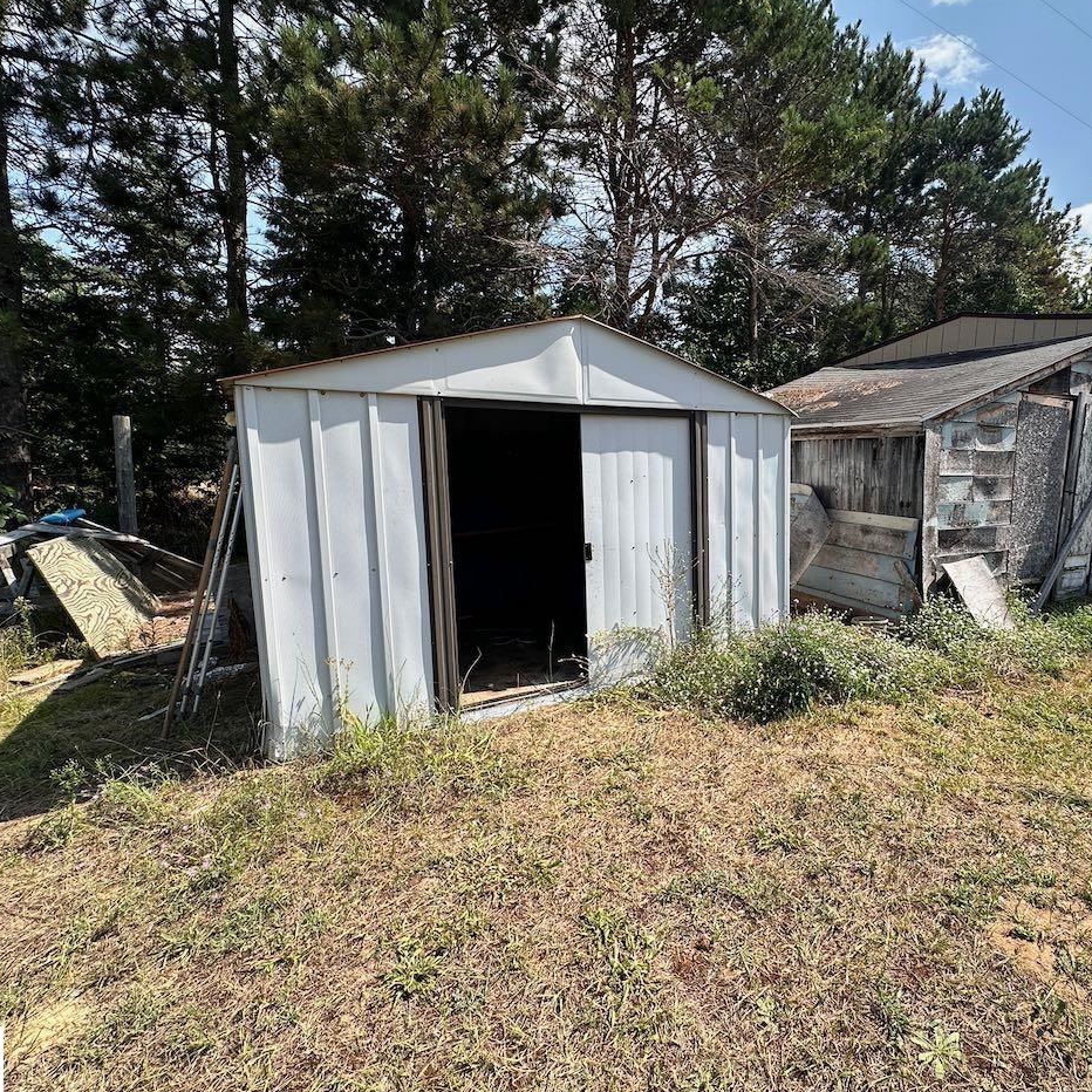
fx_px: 607
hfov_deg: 82.5
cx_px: 677
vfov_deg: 84.0
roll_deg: +0.4
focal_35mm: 17
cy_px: 533
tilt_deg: -5.3
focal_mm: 2.22
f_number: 2.2
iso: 40
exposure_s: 1/1247
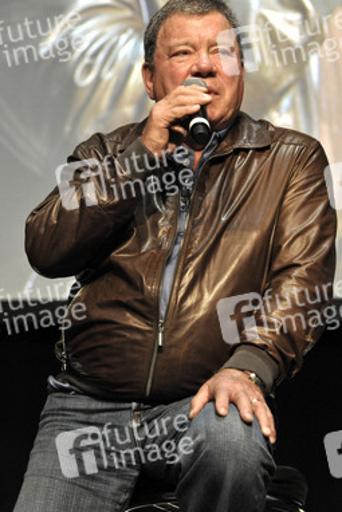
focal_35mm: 157
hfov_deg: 8.8
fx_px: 2235
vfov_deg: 13.1
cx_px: 164
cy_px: 245
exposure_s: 1/125
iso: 3200
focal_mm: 100
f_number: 4.5
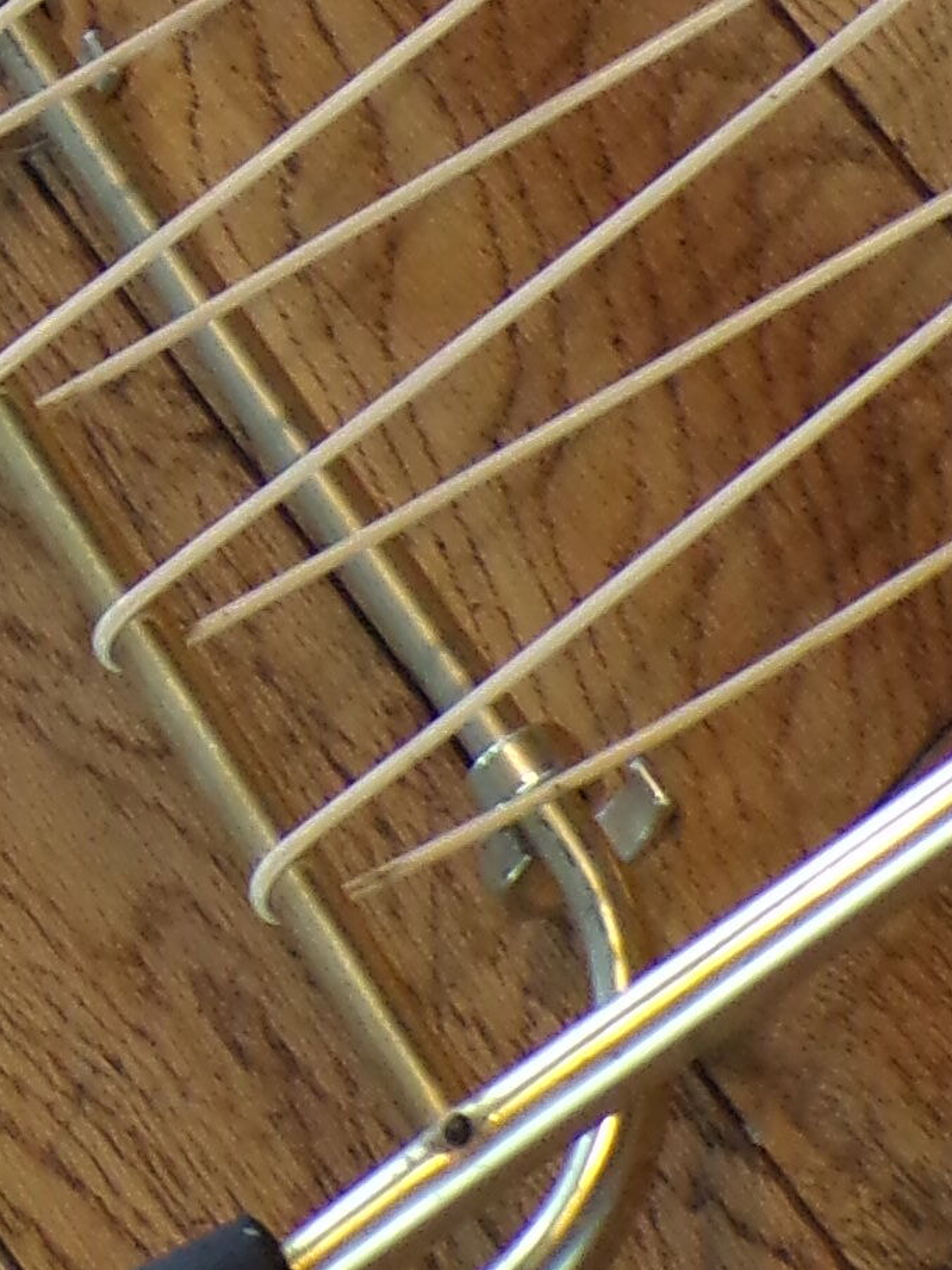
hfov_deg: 5.9
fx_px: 9133
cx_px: -210
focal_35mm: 249
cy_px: -941
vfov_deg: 7.7
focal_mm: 8.7
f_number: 3.5
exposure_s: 1/25
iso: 200
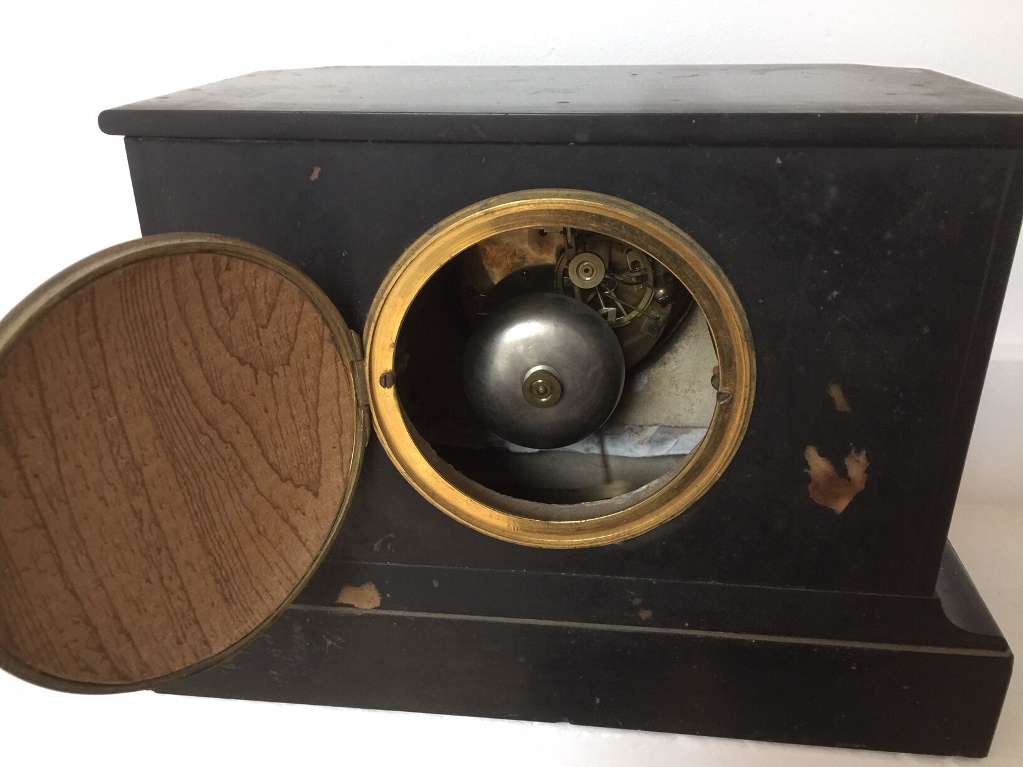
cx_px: 512
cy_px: 384
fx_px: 857
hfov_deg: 61.7
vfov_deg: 48.2
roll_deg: -0.5
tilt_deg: -24.7
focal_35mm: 29
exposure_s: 1/17
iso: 100
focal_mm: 4.15
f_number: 2.2
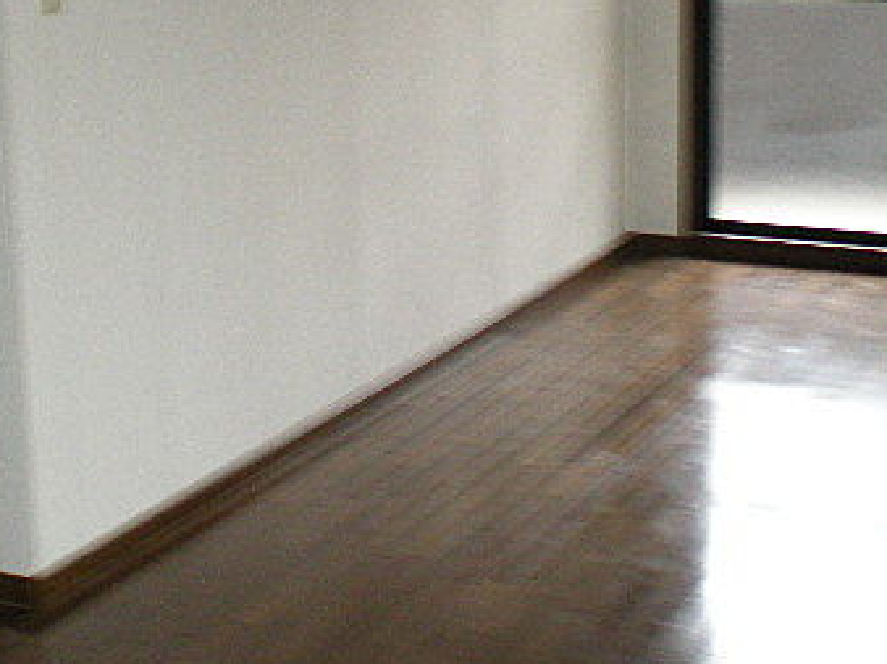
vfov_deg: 20.3
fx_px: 1844
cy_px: 163
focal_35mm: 72
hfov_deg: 27.0
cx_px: 370
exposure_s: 1/30
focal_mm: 6.3
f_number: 3.1
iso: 231
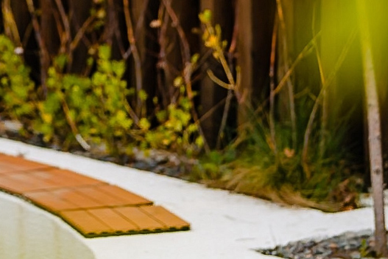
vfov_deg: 6.8
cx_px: 2
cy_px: -104
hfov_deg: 10.2
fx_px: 2167
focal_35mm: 201
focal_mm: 50
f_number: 2
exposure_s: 1/2500
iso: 320
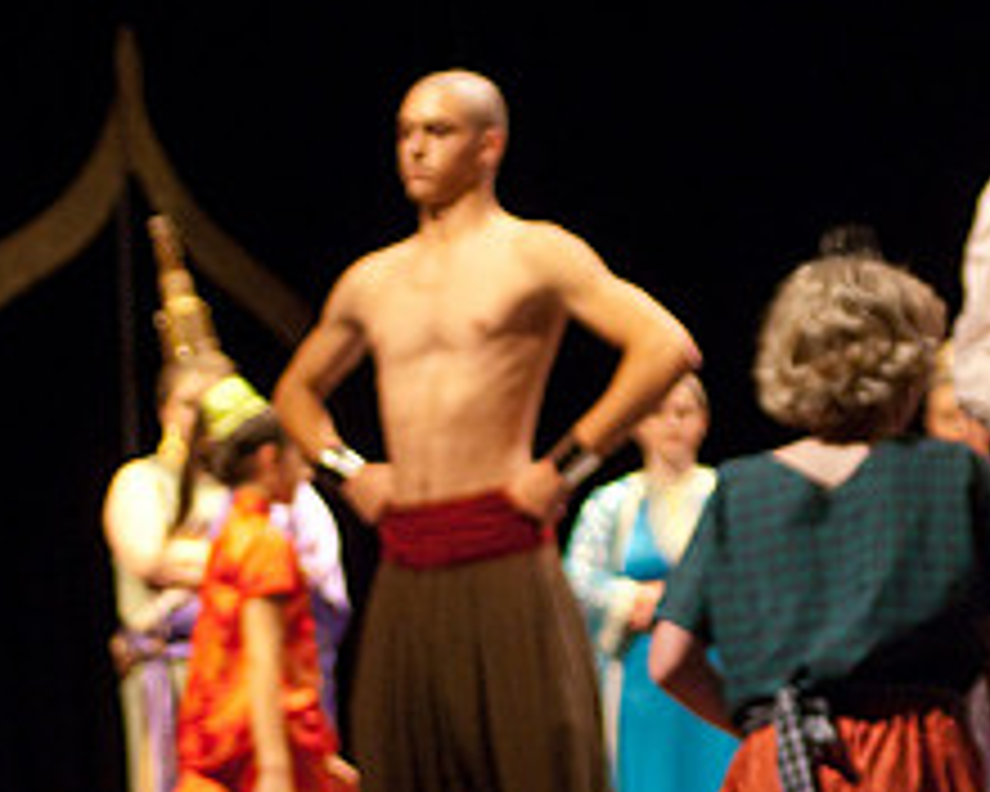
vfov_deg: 11.8
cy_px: 652
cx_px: 783
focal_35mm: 130
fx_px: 3816
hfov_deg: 14.7
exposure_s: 1/80
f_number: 2.8
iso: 1000
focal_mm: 35
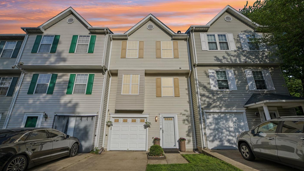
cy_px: 90
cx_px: 150
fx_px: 121
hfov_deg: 103.0
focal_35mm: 15
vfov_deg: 70.5
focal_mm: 14
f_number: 8
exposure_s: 1/500
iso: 100
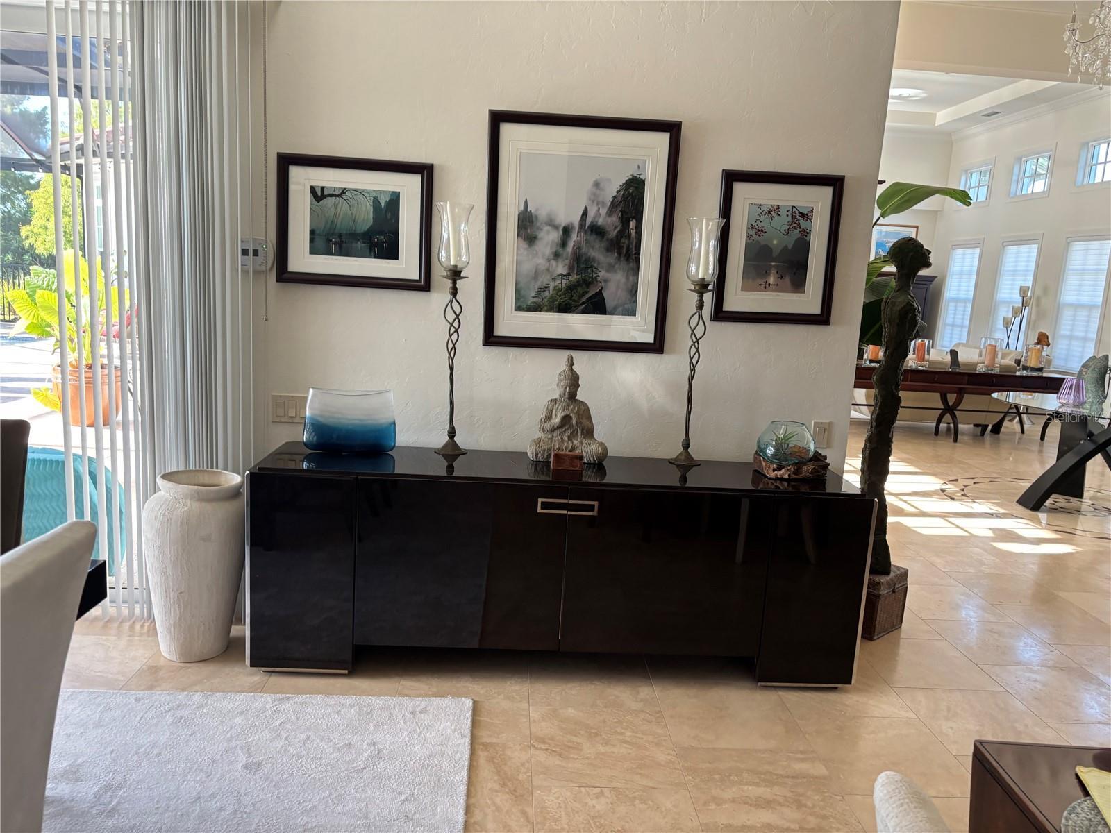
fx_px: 834
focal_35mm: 26
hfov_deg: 67.3
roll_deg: -3.5
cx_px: 556
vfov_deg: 53.1
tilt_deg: -6.6
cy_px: 416
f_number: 1.6
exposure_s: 1/77
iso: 125
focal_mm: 5.96
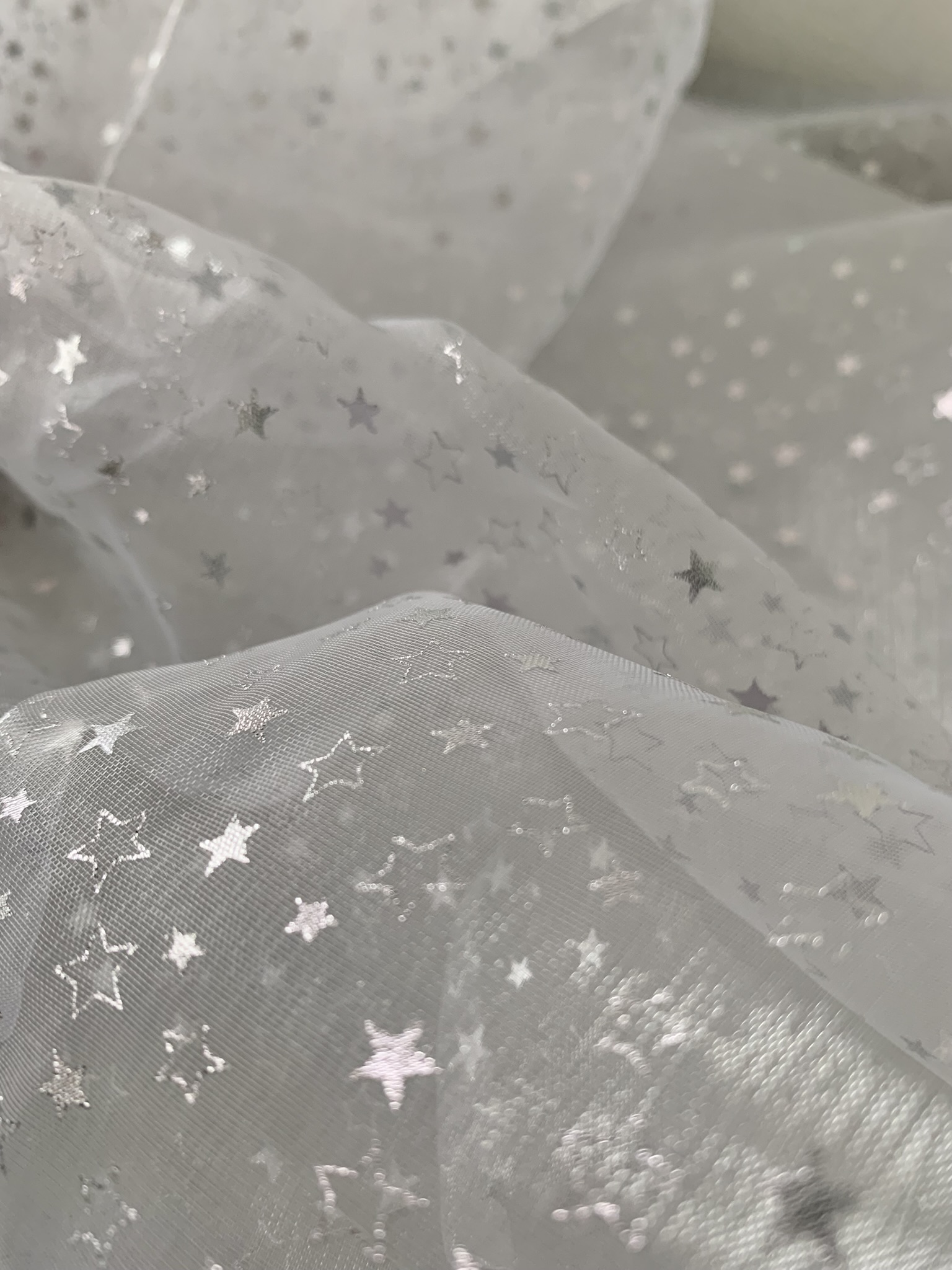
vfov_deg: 67.3
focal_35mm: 26
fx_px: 953
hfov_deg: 53.1
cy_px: 635
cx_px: 476
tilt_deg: -50.5
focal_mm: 4.25
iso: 100
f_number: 1.8
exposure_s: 1/99
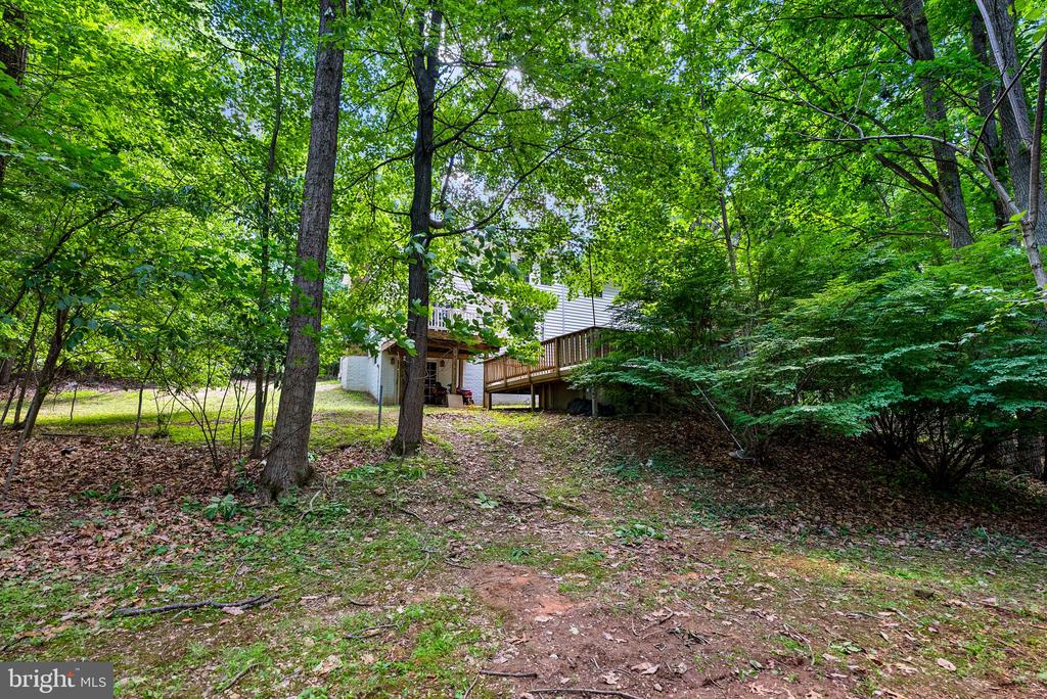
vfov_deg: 73.8
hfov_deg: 96.7
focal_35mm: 16
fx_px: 466
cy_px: 350
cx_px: 524
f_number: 4.5
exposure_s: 1/80
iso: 500
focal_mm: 16
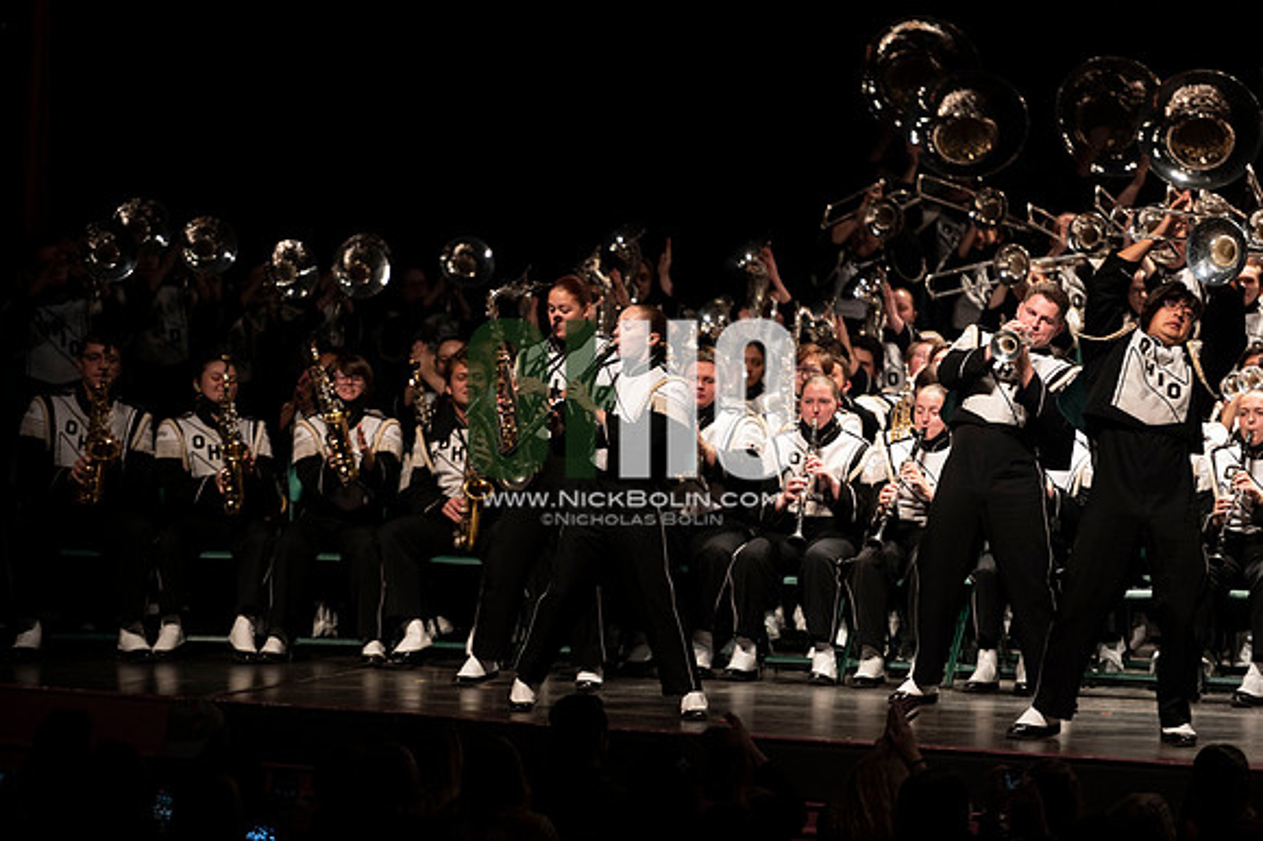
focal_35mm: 200
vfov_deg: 6.9
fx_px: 7012
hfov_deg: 10.3
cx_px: 632
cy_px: 420
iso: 2500
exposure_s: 1/500
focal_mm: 200
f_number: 2.8
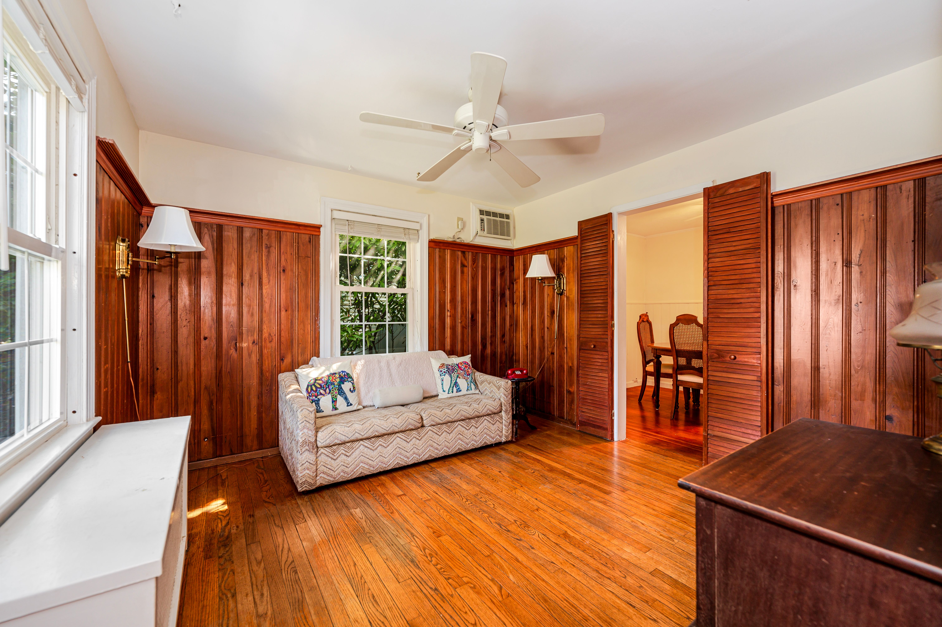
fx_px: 366
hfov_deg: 104.3
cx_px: 471
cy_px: 314
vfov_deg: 81.1
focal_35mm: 14
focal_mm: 14
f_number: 3.5
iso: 320
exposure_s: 1/15
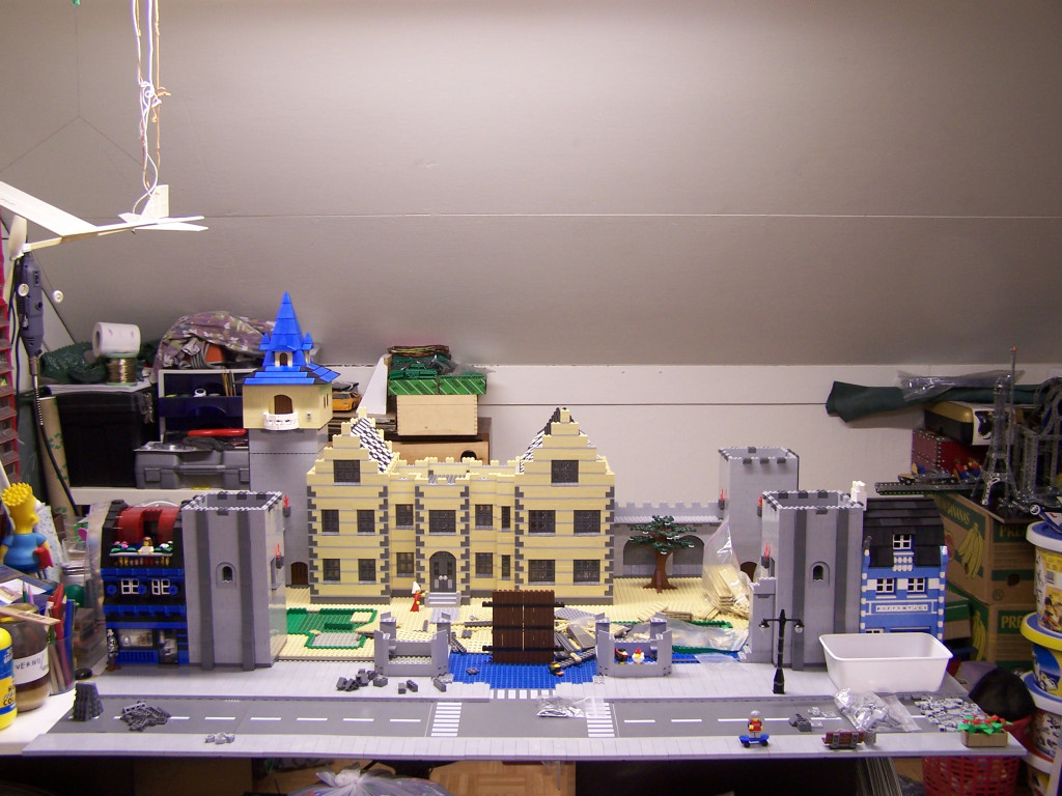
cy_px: 398
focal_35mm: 38
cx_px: 531
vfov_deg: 37.7
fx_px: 1166
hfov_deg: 49.0
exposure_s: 1/6
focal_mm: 6.3
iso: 80
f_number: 2.8
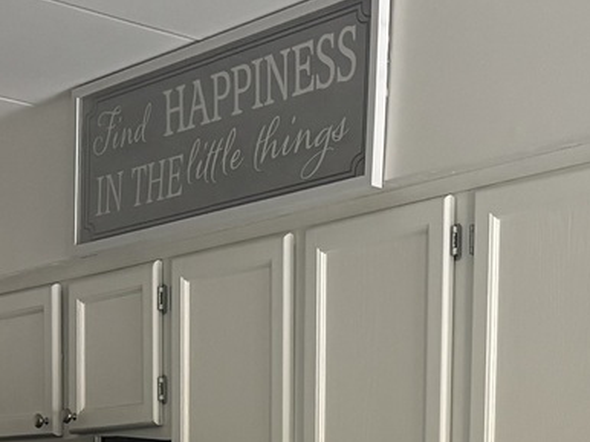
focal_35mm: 97
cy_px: 737
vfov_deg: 13.9
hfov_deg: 20.2
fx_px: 1652
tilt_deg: -6.4
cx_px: 342
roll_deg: -0.3
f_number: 1.6
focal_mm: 5.96
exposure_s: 1/60
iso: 400
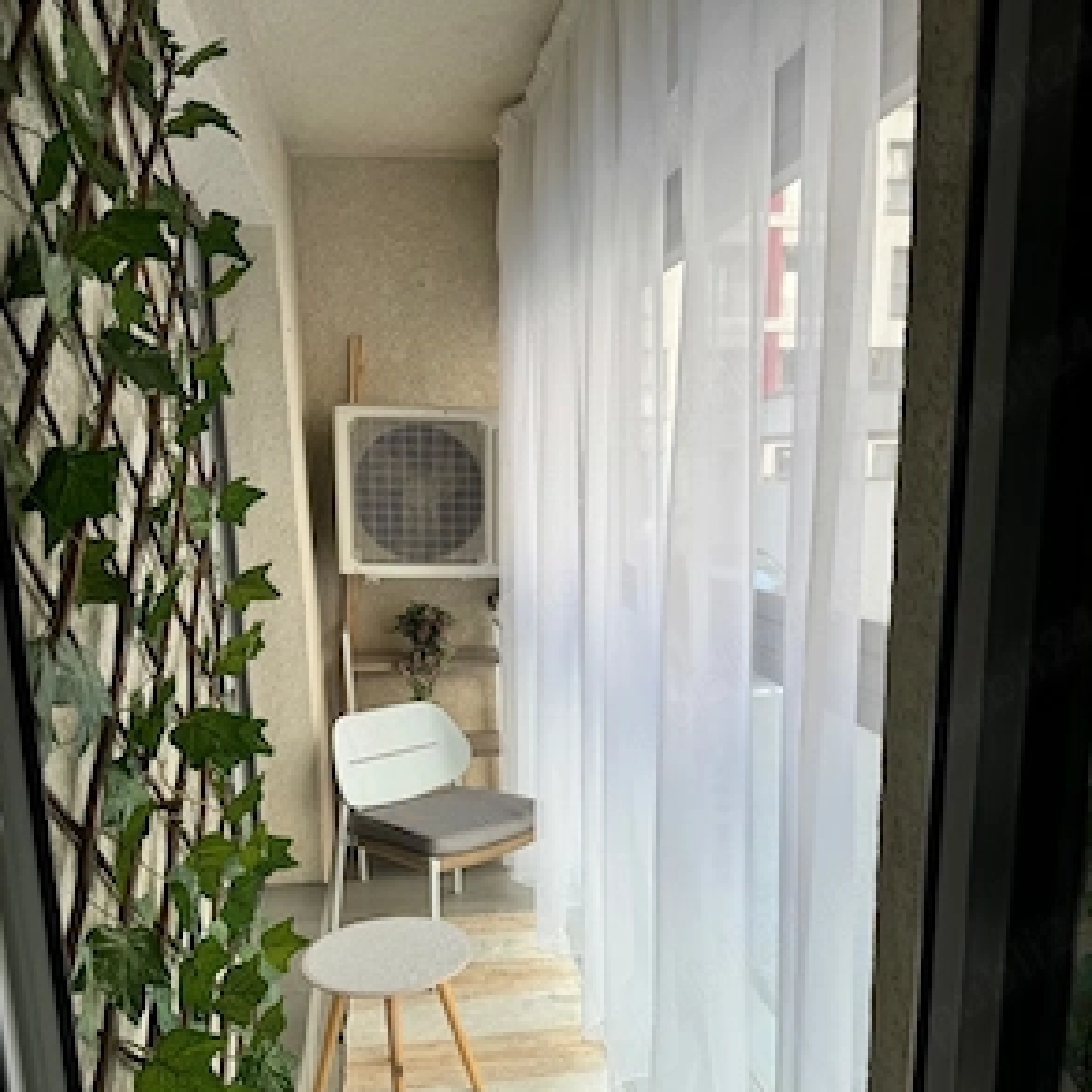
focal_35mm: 29
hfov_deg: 55.6
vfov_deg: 54.8
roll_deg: +1.5
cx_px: 537
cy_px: 704
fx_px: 1035
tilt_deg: -10.6
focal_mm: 6.76
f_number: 1.78
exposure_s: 1/209
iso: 64
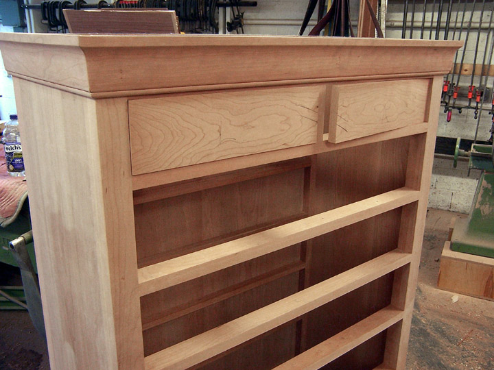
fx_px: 471
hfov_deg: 55.4
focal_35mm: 33
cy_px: 185
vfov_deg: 42.9
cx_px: 247
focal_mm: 5.5
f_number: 3.4
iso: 140
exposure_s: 1/15
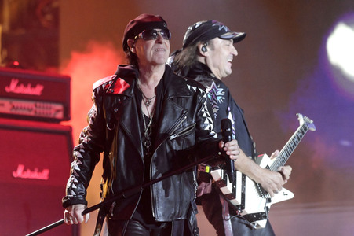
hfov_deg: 6.1
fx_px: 3341
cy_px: 118
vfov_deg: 4.0
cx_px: 177
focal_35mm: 340
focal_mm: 340
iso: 12800
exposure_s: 1/640
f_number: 5.6
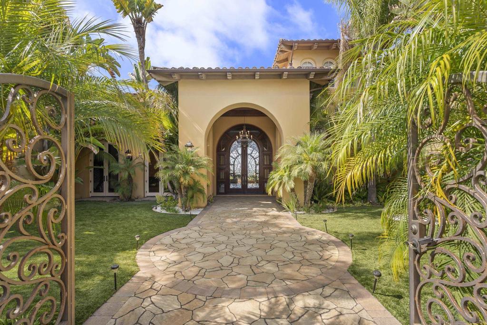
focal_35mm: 16
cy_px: 162
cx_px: 244
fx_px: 217
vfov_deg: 73.8
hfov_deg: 96.7
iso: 80
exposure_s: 1/30
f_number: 8
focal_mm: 16
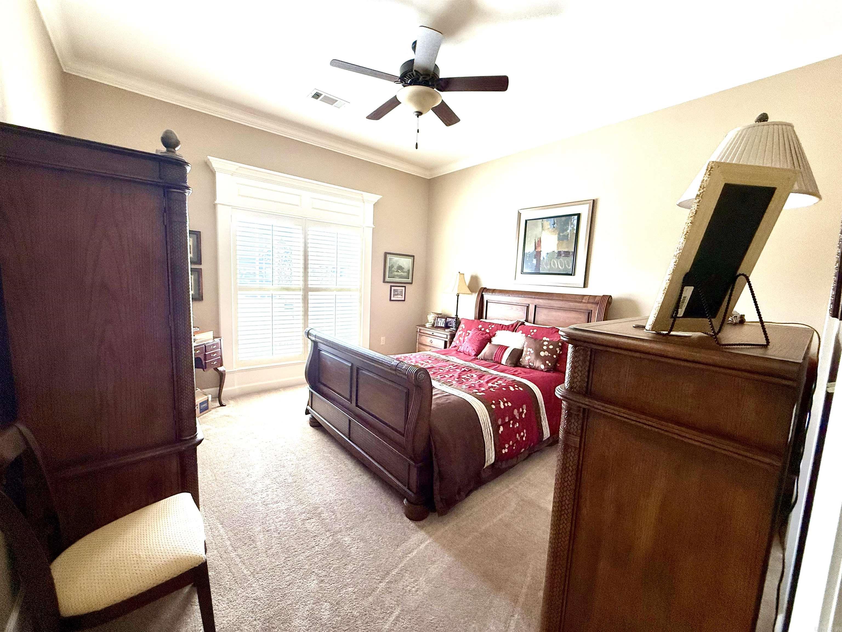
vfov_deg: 85.7
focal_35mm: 14
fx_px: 341
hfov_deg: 102.1
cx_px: 421
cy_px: 316
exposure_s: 1/99
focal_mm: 2.22
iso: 200
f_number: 2.2
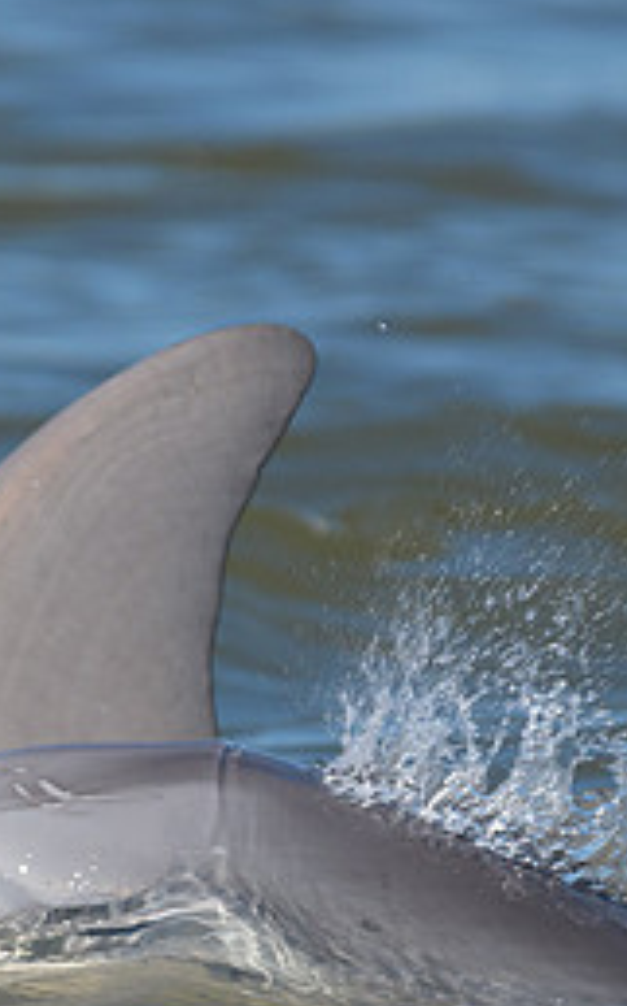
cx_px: 140
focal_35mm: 1719
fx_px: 47051
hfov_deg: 0.8
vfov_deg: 1.2
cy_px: 692
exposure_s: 1/1250
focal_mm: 500
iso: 200
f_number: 5.6
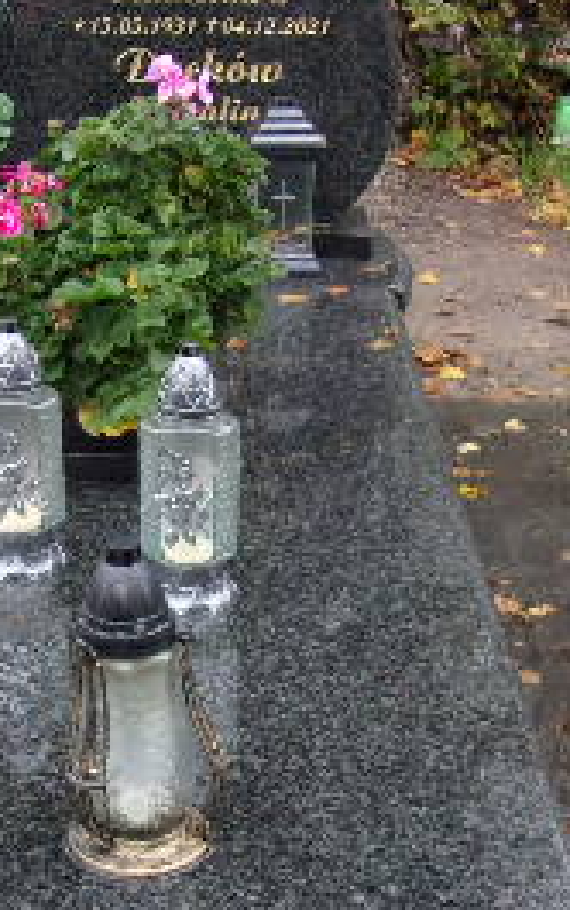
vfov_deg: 29.7
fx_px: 1712
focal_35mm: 69
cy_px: 505
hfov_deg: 18.8
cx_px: 192
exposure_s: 1/34
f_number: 3
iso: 280
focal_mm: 4.9
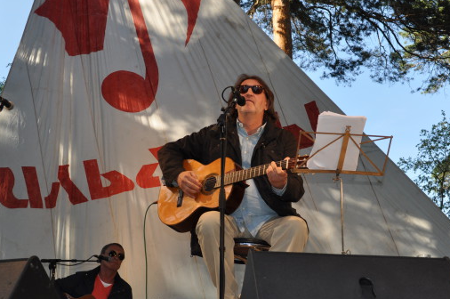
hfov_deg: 27.3
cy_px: 190
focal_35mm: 74
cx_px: 282
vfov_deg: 18.3
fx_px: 924
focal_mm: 32
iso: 200
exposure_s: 1/200
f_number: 6.3
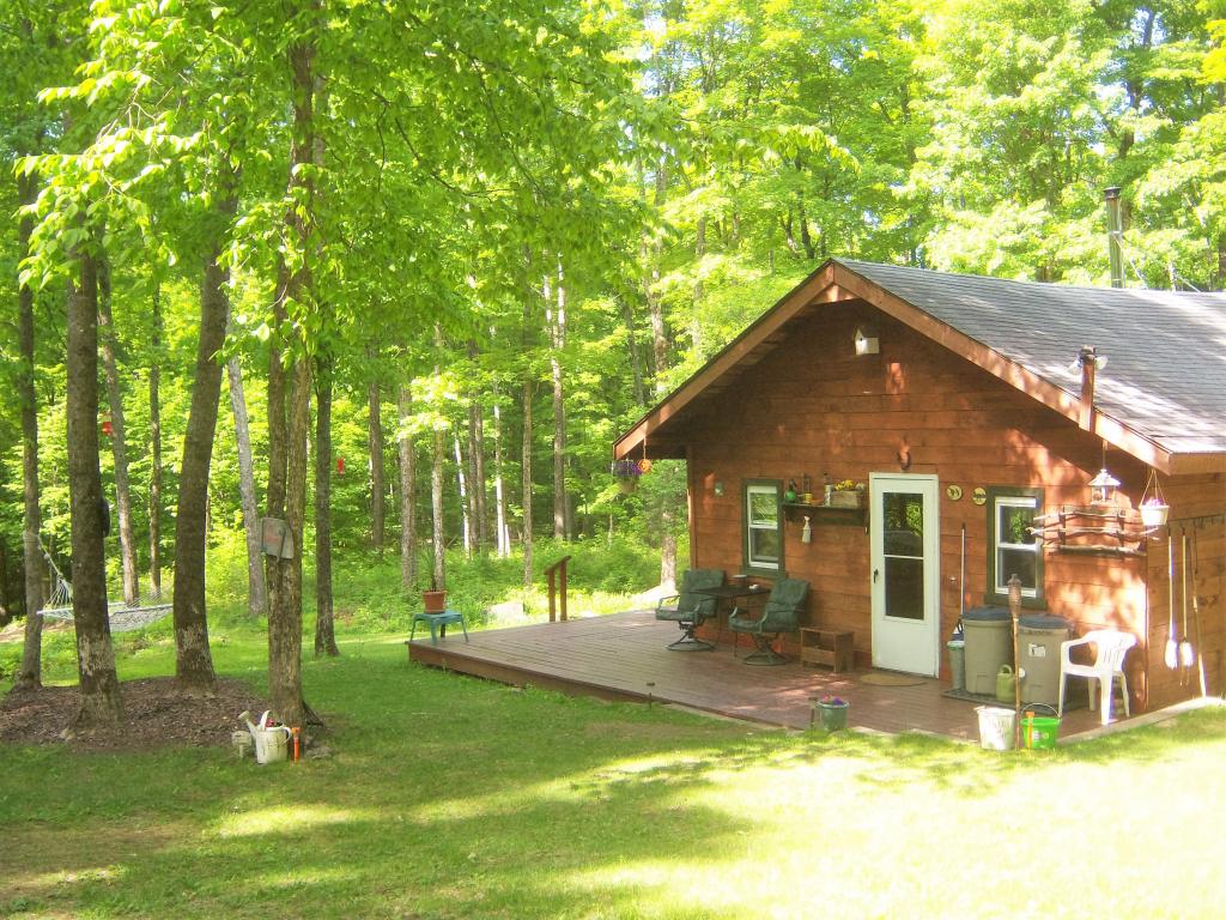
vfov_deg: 39.7
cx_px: 613
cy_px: 460
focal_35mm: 36
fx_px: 1275
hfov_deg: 51.4
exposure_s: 1/100
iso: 80
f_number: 2.8
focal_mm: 7.5
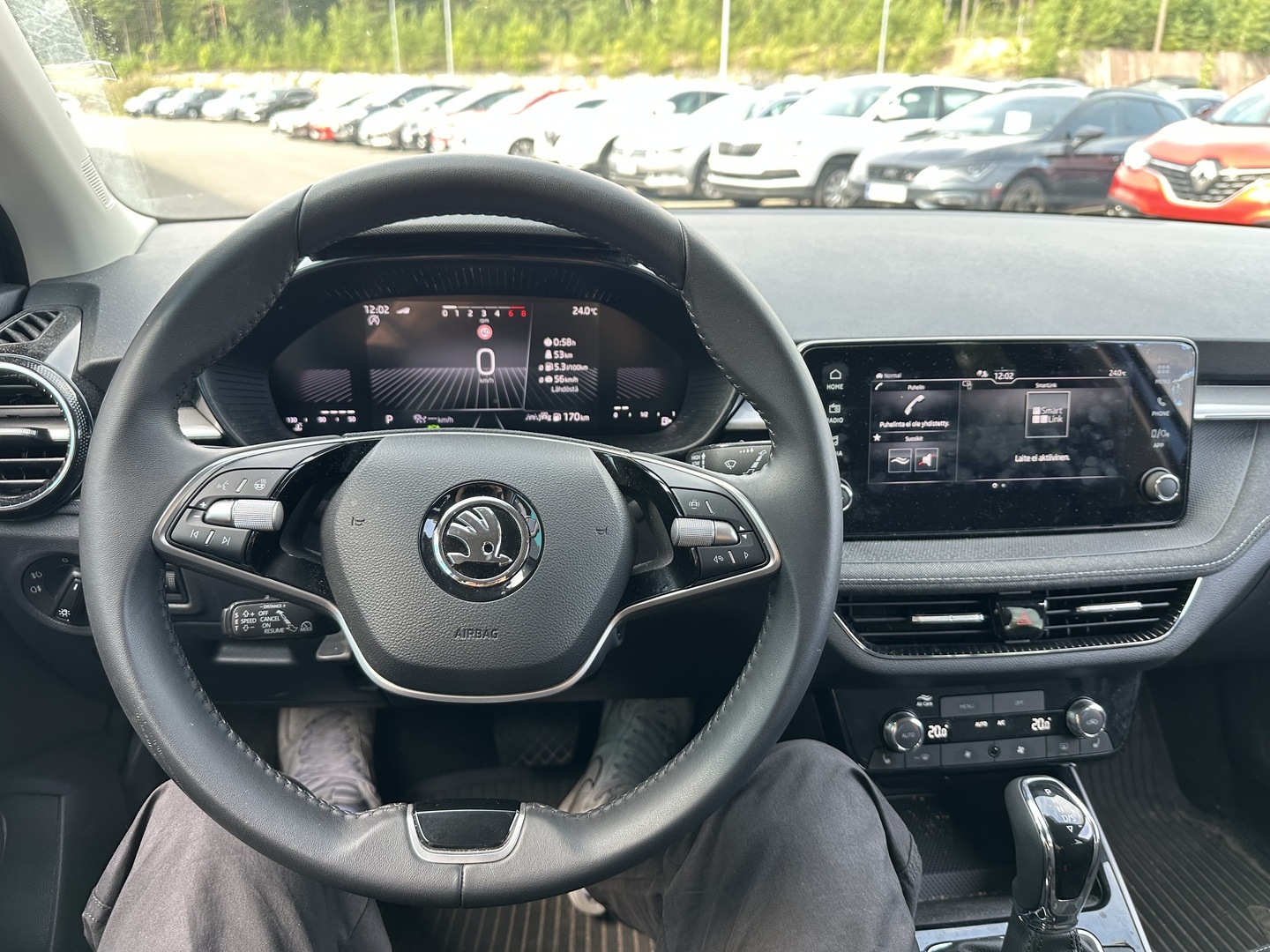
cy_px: 476
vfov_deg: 56.8
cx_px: 635
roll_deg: +0.1
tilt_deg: -21.6
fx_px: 881
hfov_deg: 71.6
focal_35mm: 24
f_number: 1.78
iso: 160
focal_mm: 6.86
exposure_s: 1/121
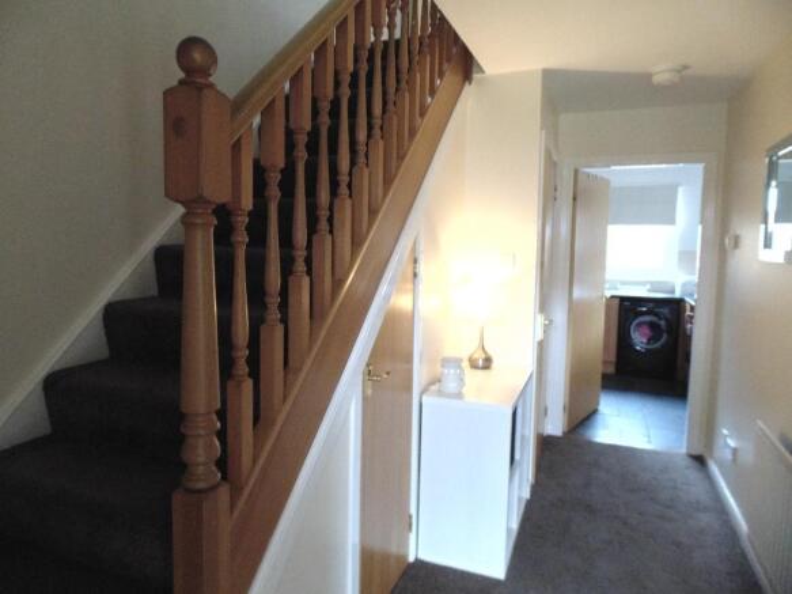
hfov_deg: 76.4
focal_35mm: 22
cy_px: 297
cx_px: 396
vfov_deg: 61.1
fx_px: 503
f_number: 3.1
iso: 400
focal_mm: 4
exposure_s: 1/20
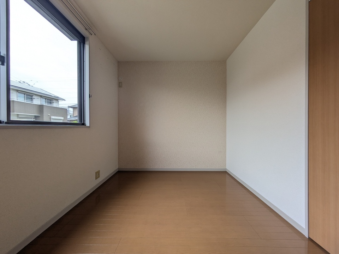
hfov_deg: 102.1
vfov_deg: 85.7
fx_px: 137
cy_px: 127
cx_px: 170
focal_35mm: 14
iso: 49
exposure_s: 1/240
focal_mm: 1.83
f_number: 2.2
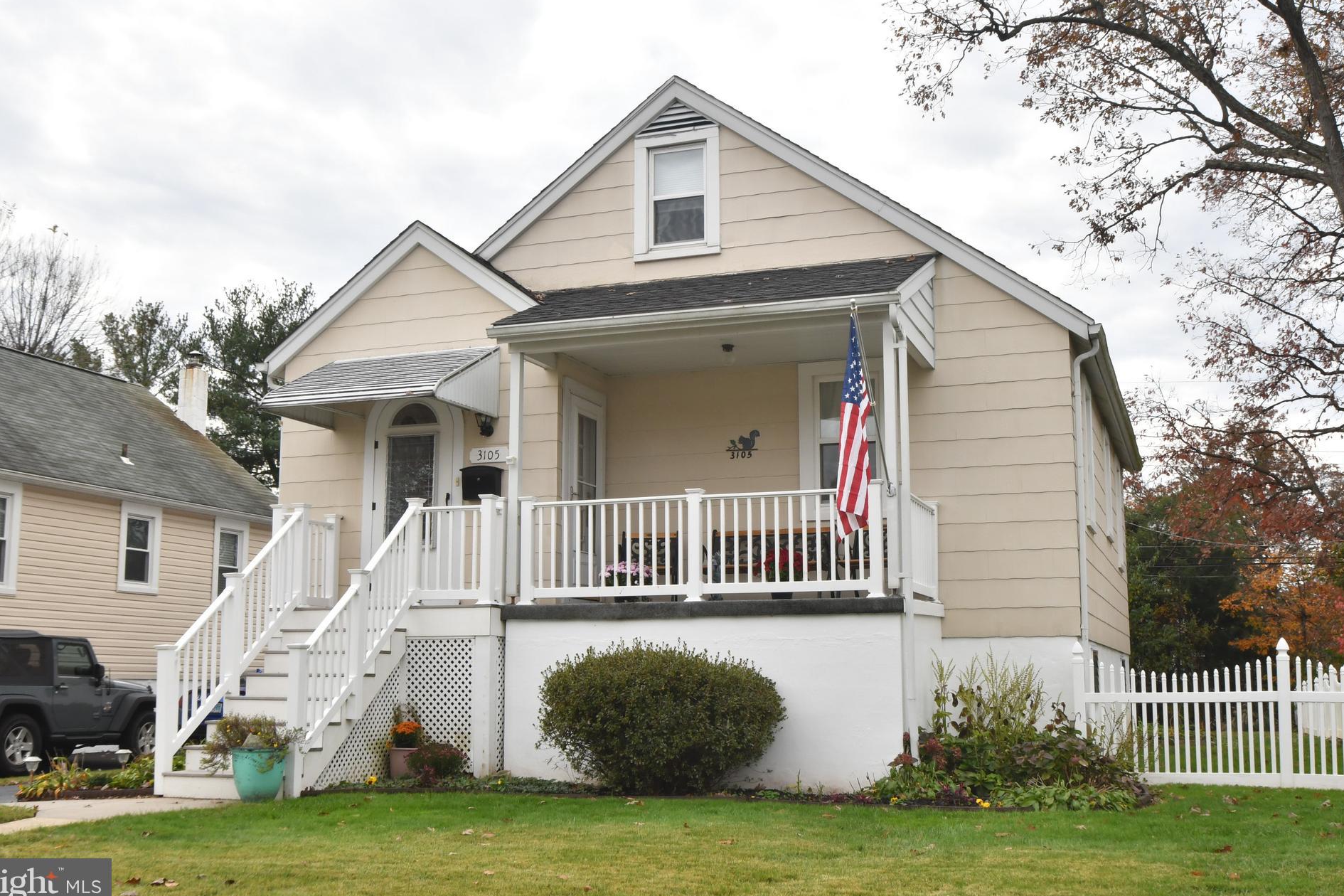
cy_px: 425
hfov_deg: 49.6
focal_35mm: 39
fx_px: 1456
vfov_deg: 34.2
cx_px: 682
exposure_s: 1/160
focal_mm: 24
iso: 400
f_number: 14
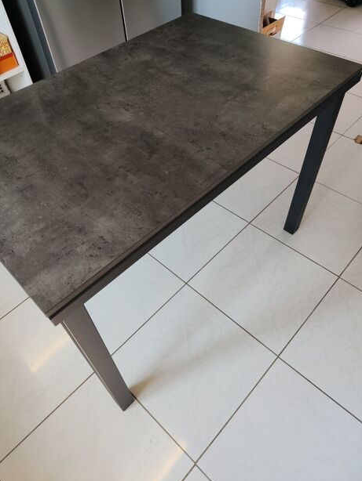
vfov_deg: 69.4
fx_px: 348
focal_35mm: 25
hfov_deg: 54.9
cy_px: 234
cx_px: 175
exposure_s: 1/100
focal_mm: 5.24
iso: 156
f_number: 1.7
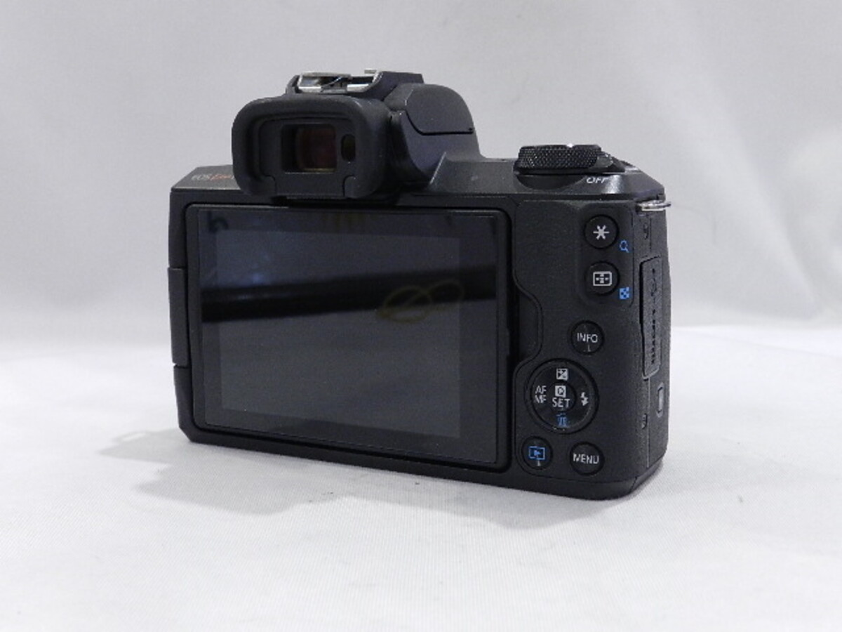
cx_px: 421
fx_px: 1119
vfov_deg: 31.5
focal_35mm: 46
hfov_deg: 41.2
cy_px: 316
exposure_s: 1/50
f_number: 4.2
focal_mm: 8.1
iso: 800
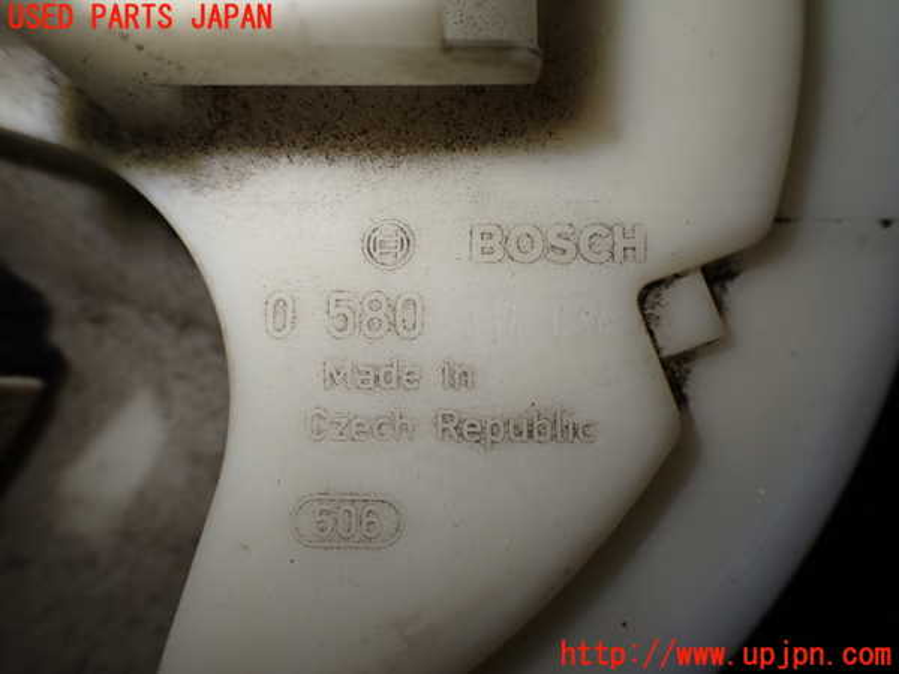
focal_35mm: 30
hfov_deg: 60.0
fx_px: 779
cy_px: 337
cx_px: 450
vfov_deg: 46.8
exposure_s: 1/200
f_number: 2.3
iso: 100
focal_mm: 5.4
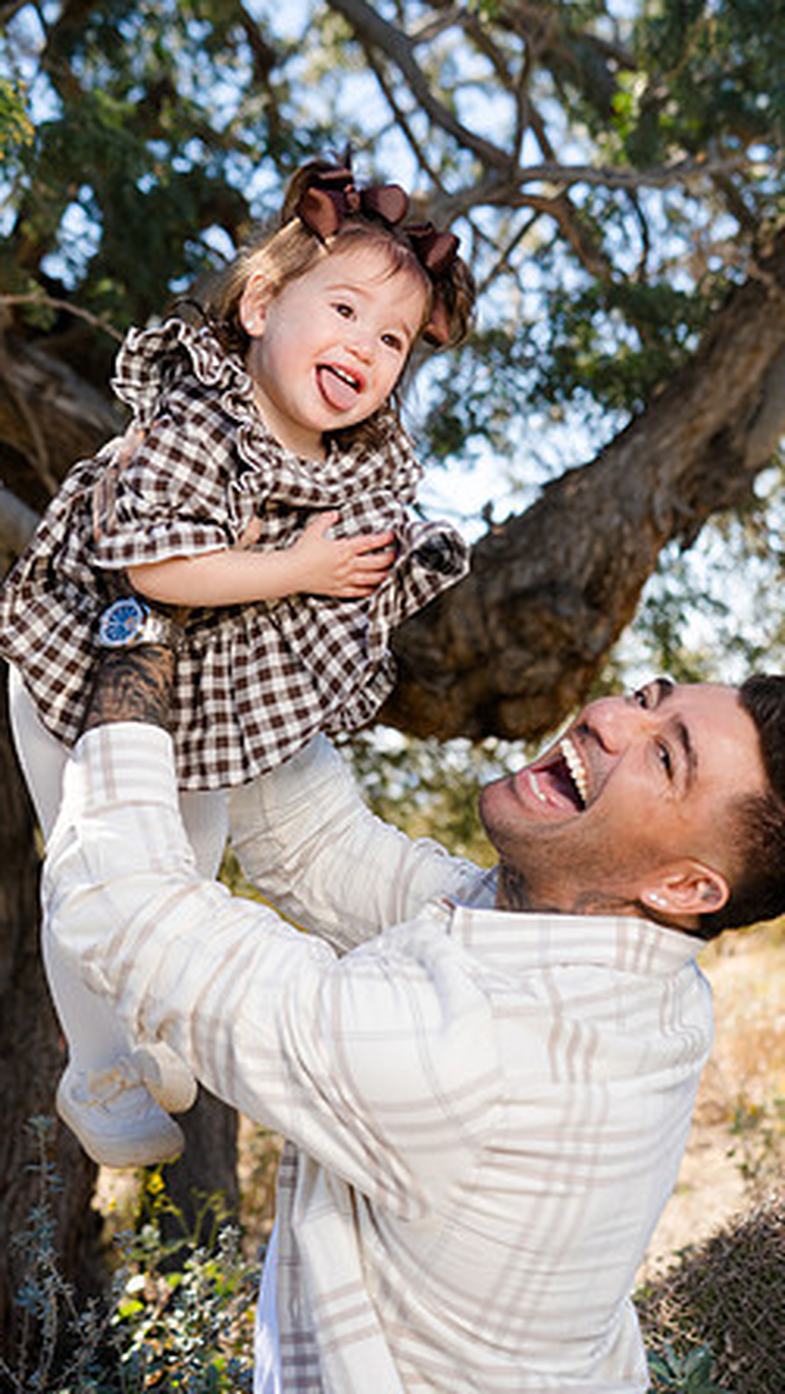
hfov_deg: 16.3
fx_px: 2737
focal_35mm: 74
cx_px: 428
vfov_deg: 28.6
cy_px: 697
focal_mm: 70
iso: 125
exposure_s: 1/250
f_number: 5.6
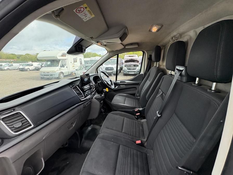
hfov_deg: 102.1
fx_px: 94
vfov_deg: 85.7
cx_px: 116
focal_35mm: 14
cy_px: 88
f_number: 2.2
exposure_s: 1/186
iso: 64
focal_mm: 2.22
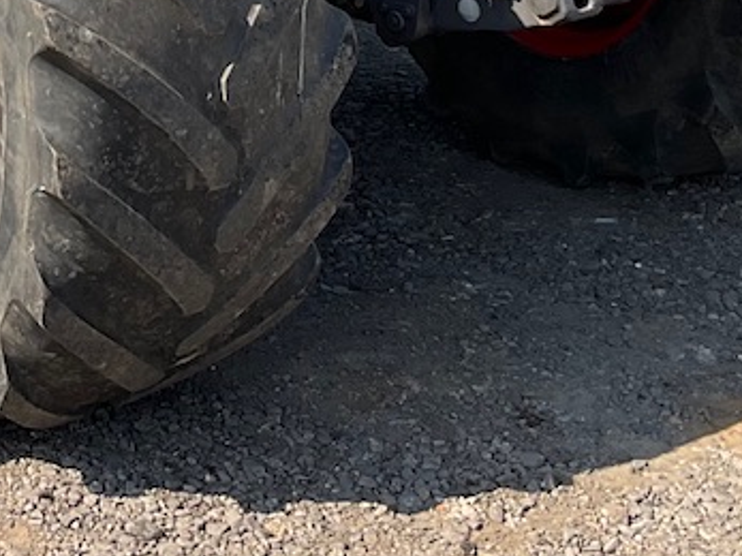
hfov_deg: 17.8
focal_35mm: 107
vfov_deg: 13.0
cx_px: -34
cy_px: -306
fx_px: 2293
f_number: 1.8
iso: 16
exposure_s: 1/944
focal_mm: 3
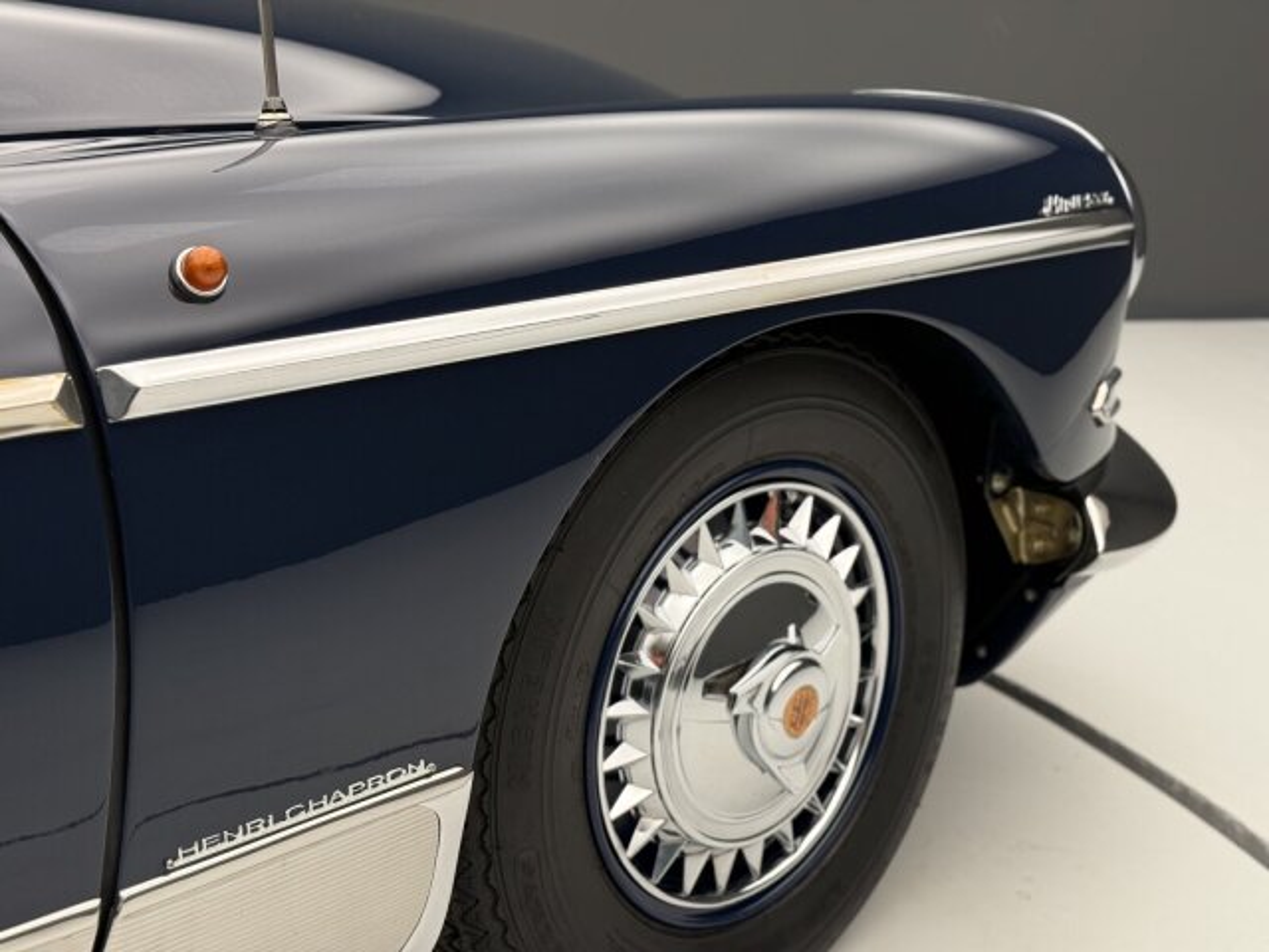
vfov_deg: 30.3
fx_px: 1760
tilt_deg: -15.4
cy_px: 476
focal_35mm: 48
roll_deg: -0.5
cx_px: 634
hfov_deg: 39.7
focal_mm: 6.76
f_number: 1.78
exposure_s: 1/49
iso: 100
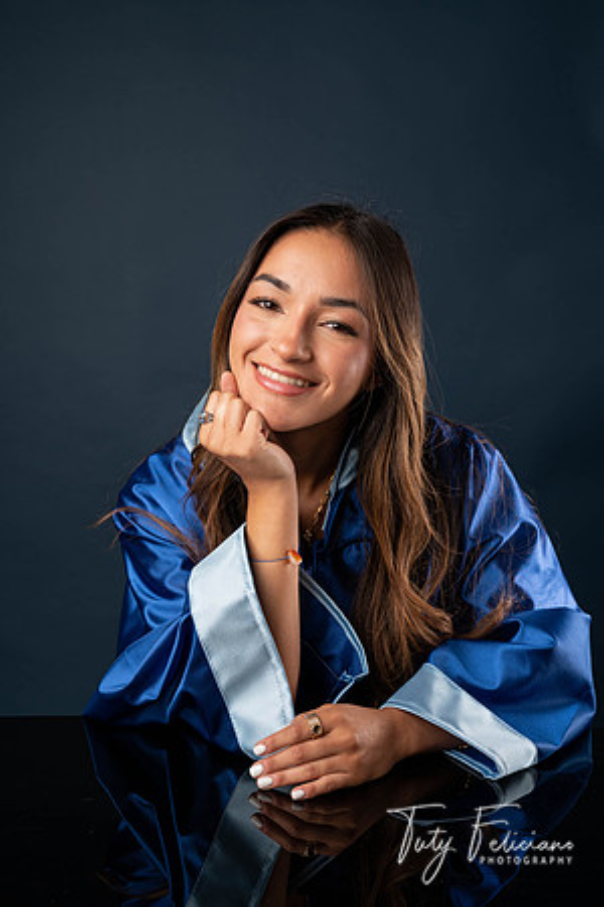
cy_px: 454
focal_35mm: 50
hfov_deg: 27.0
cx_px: 302
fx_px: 1258
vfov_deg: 39.6
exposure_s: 1/100
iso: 200
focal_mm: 50
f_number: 5.6
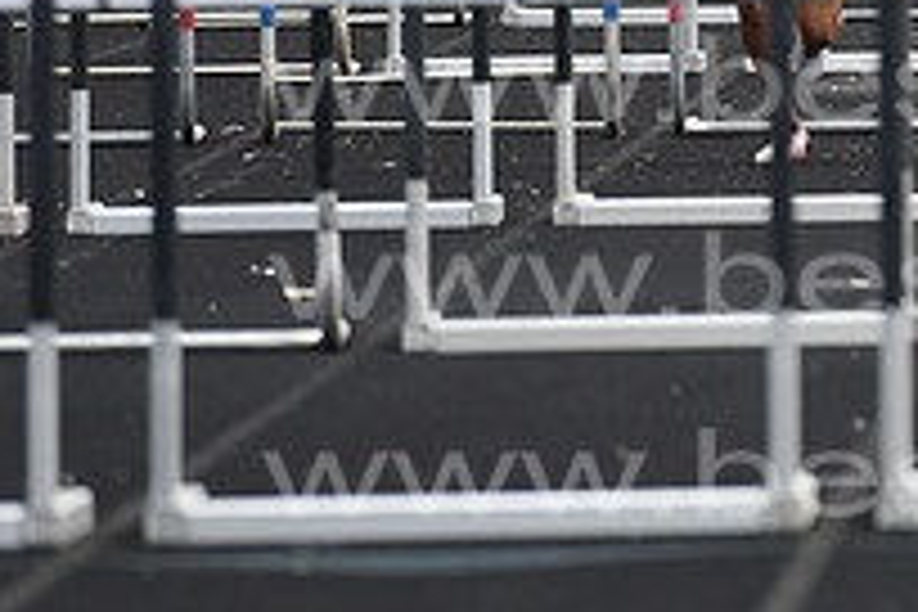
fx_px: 21750
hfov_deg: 2.4
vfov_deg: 1.6
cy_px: -205
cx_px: 1287
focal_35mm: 853
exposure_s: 1/1600
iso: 800
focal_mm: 200
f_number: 4
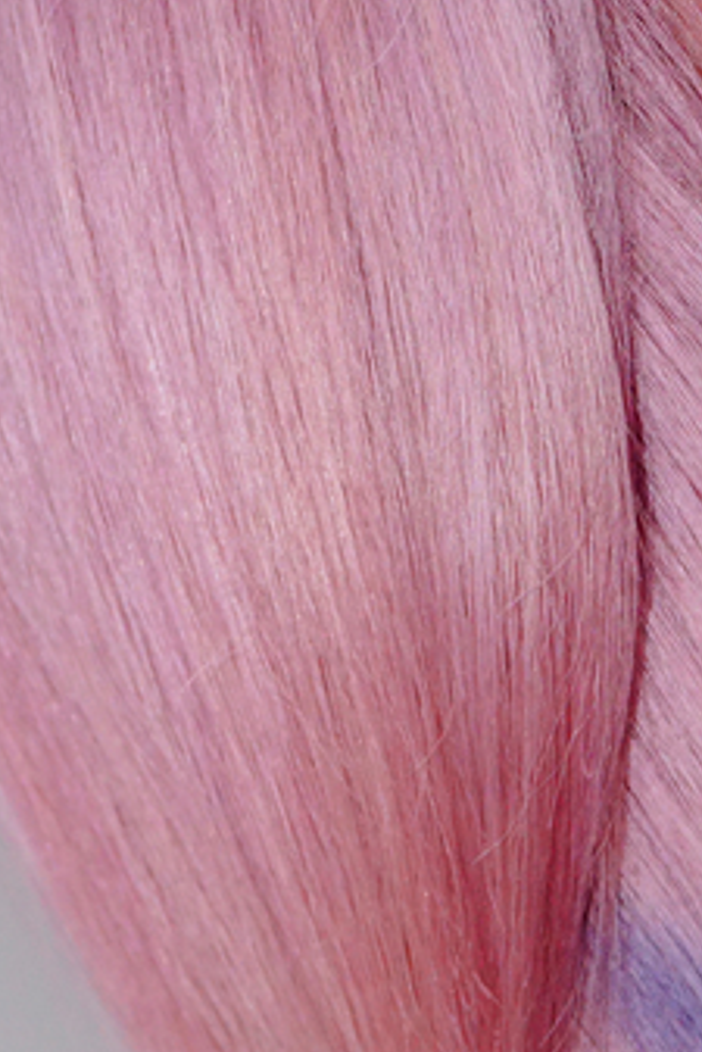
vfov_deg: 10.6
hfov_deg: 7.1
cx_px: 384
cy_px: 897
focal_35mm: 192
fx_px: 5622
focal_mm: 45
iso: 640
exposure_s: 1/80
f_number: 7.1
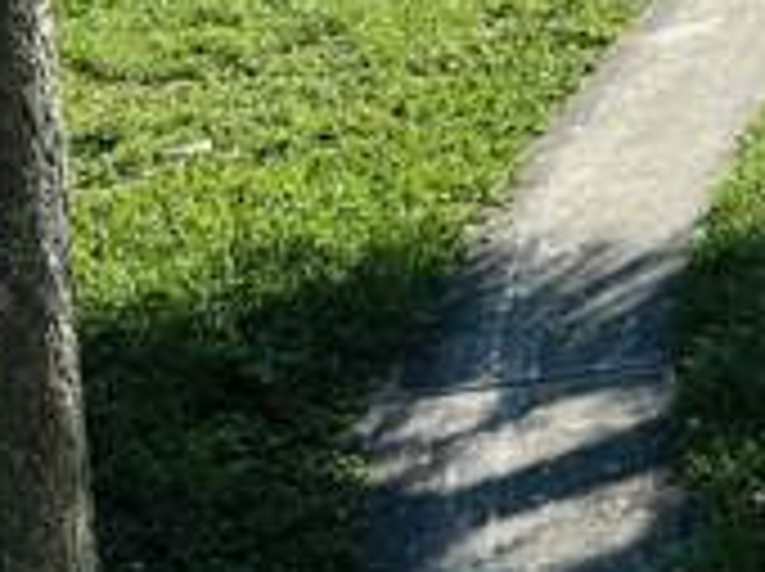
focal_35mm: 113
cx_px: 909
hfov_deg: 16.7
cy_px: -680
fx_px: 2494
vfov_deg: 11.4
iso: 80
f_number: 1.78
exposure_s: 1/4545
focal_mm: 6.86
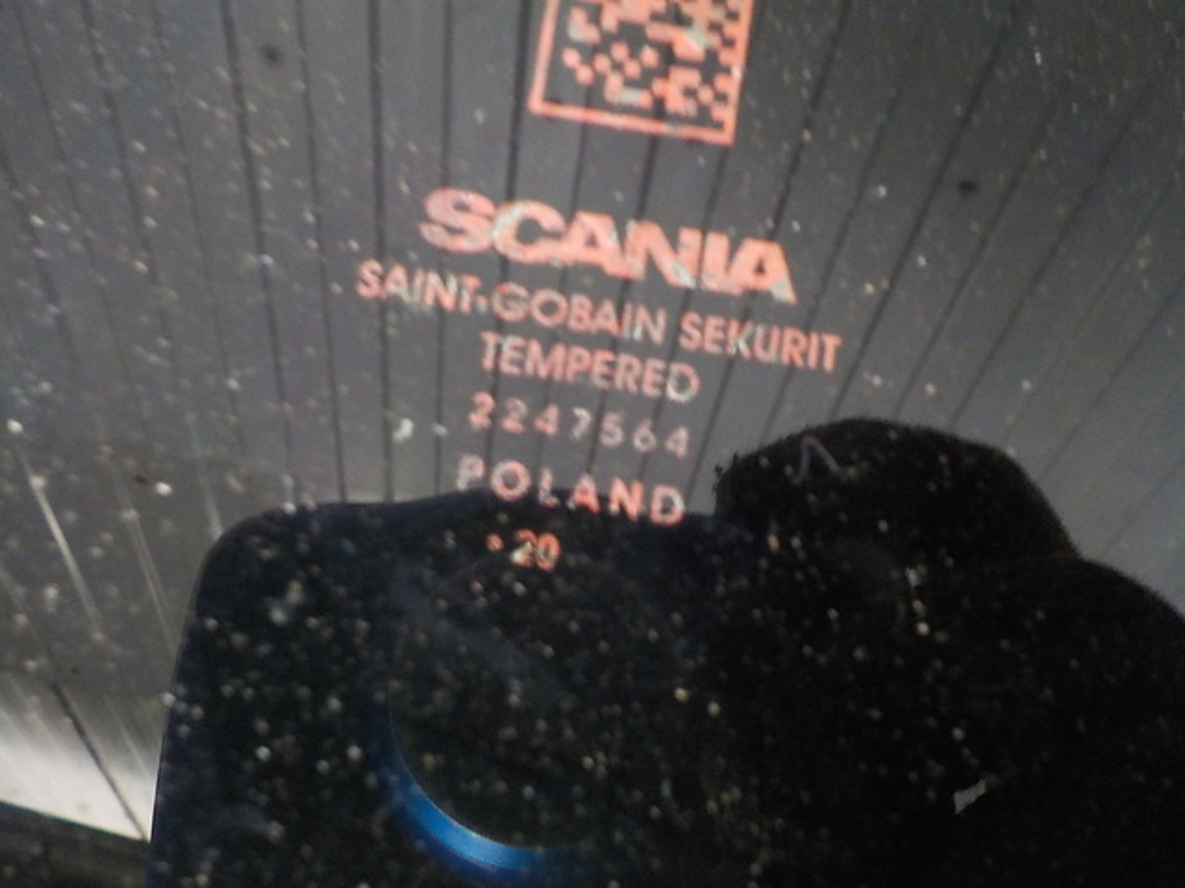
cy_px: 444
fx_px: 1027
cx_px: 592
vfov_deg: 46.8
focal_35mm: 30
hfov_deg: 60.0
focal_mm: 4.1
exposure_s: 1/15
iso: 500
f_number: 3.3
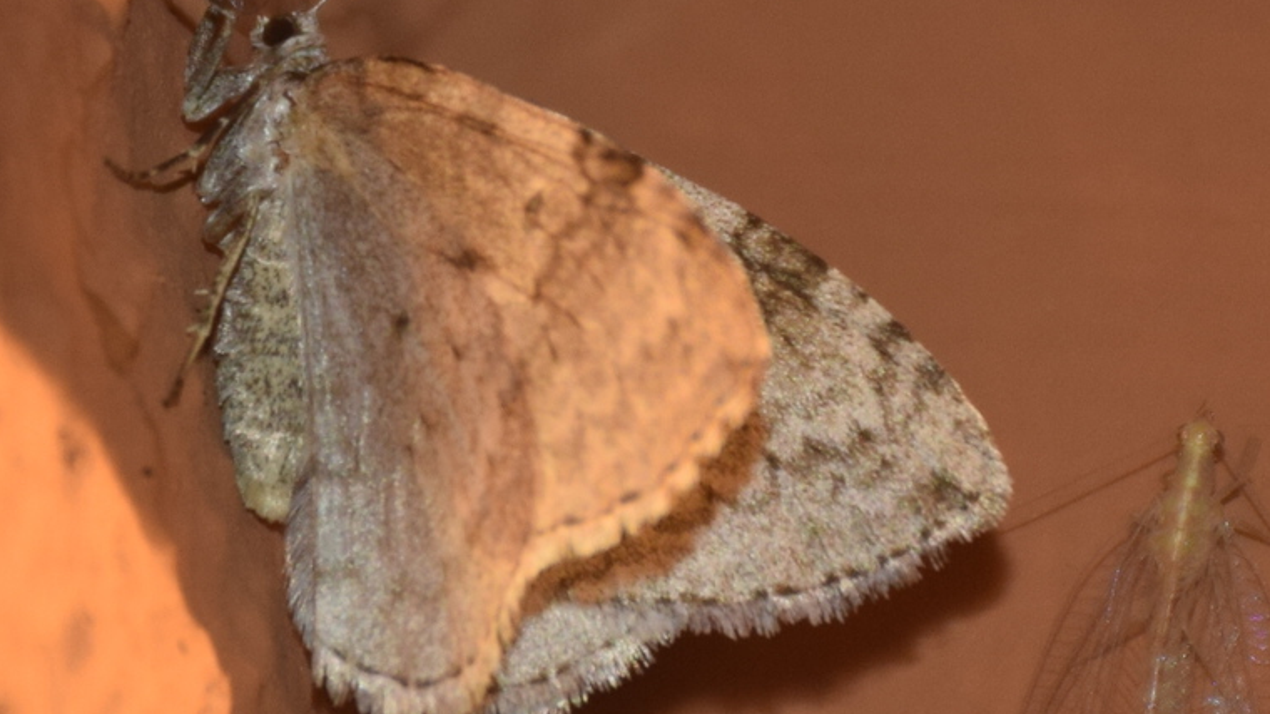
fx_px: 9359
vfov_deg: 4.4
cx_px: 605
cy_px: 363
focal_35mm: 278
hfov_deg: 7.8
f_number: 5.6
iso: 320
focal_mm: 140
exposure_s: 1/200
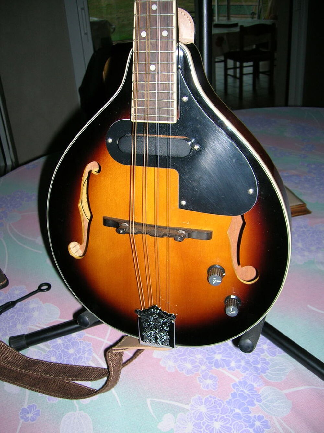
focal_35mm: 34
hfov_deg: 41.7
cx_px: 162
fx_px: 425
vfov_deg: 54.0
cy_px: 216
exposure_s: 1/60.1
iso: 50
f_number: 2.9
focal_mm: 5.7
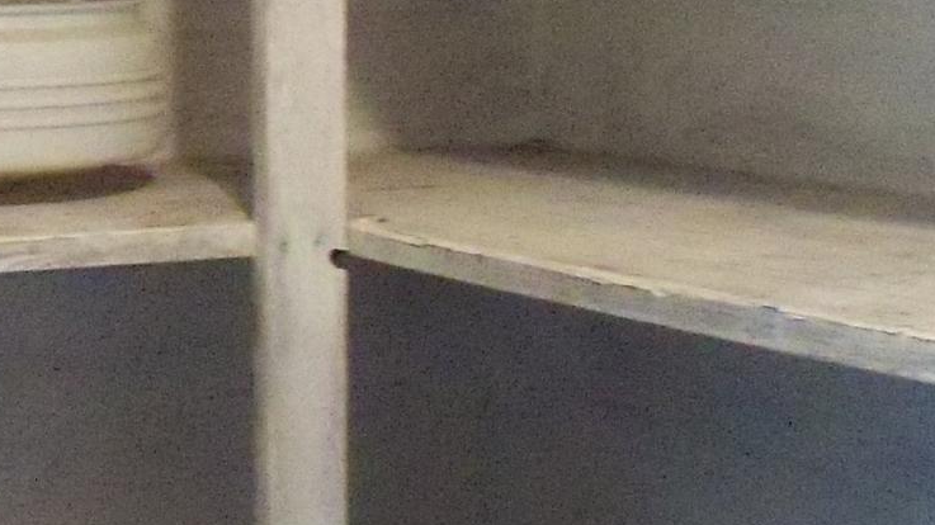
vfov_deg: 11.4
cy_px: 194
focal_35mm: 106
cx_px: 247
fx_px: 2627
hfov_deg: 20.0
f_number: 3.5
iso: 1600
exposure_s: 1/60
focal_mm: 6.2
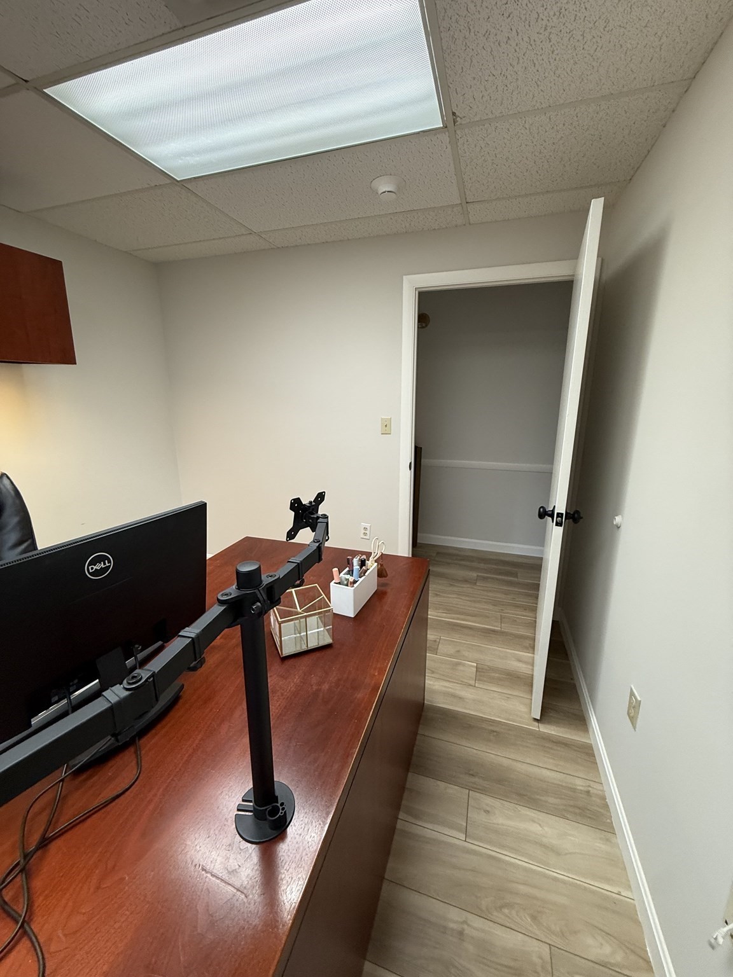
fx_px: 395
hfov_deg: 85.7
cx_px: 366
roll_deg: +0.6
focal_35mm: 14
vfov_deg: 102.1
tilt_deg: -12.6
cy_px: 488
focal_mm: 2.22
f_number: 2.2
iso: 250
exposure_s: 1/120
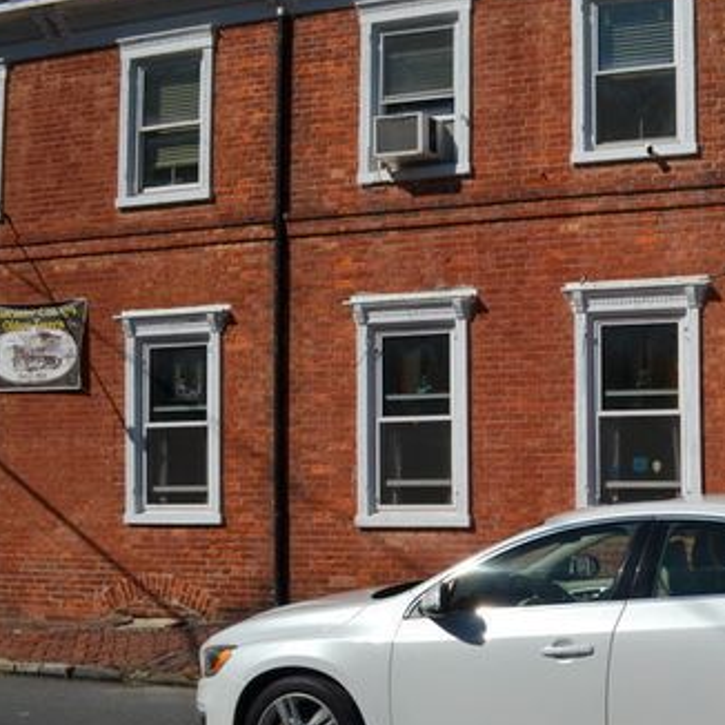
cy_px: 403
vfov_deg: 34.0
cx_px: 705
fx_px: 1185
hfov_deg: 31.7
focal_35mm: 50
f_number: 11
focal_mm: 20
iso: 100
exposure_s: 1/500
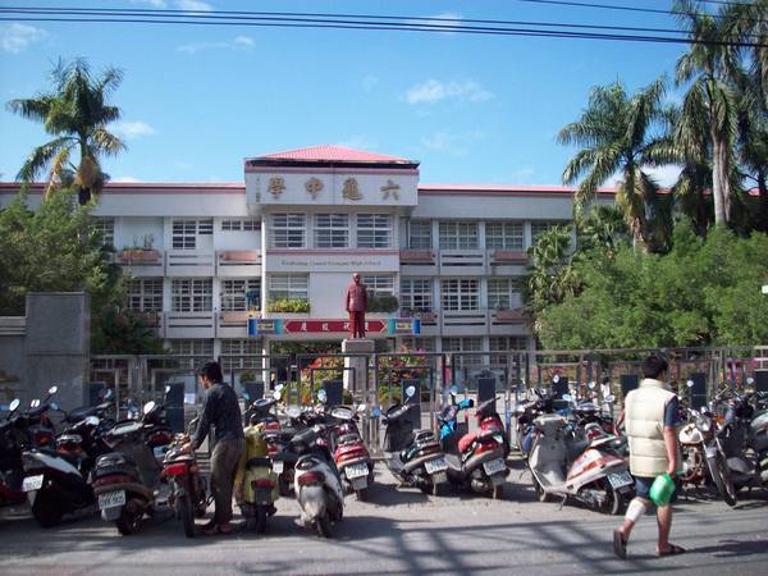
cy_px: 288
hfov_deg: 50.1
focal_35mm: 37
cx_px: 384
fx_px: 821
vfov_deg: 38.7
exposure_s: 1/271
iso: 80
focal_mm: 6.2
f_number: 5.6
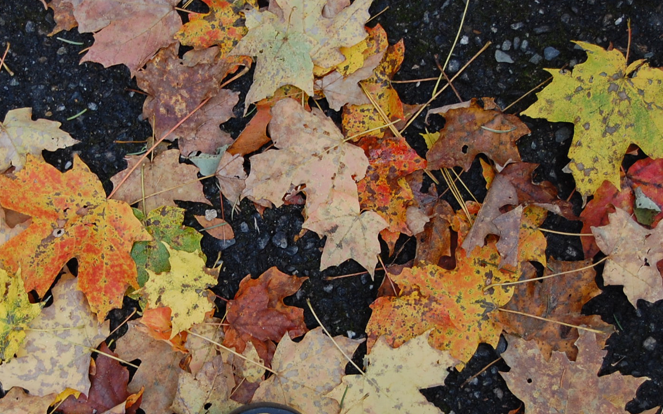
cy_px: 286
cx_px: 202
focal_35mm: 103
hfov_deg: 20.1
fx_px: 1861
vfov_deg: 12.7
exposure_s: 1/100
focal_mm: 42
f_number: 5.3
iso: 400
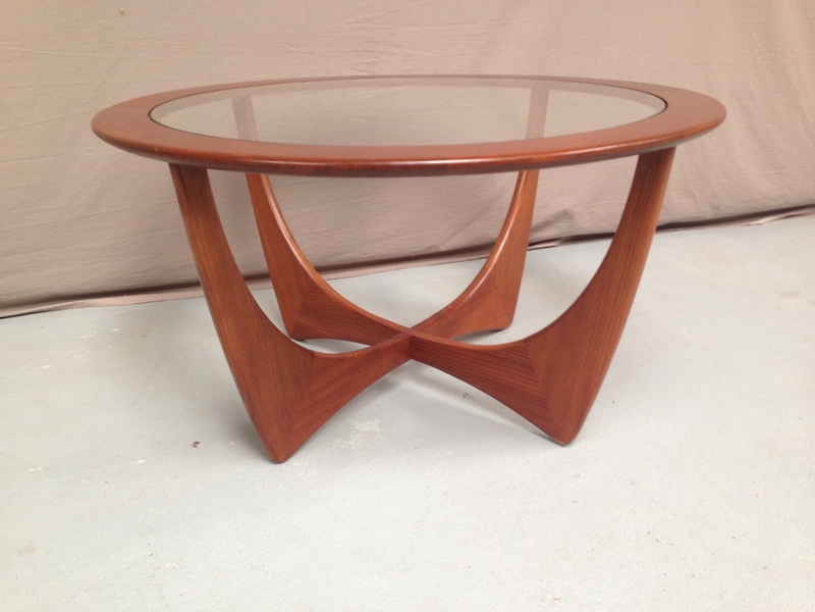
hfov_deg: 55.4
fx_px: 777
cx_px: 408
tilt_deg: -21.0
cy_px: 306
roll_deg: -0.5
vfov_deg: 42.9
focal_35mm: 33
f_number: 2.4
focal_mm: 4.12
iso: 100
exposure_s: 1/20
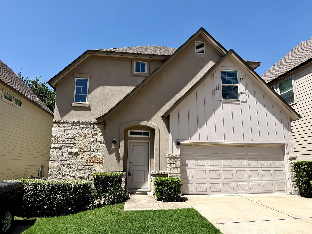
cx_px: 156
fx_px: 216
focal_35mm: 24
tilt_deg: +11.0
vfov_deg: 56.8
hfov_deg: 71.6
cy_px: 117
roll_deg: -0.3
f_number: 1.78
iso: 80
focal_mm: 6.76
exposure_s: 1/5319
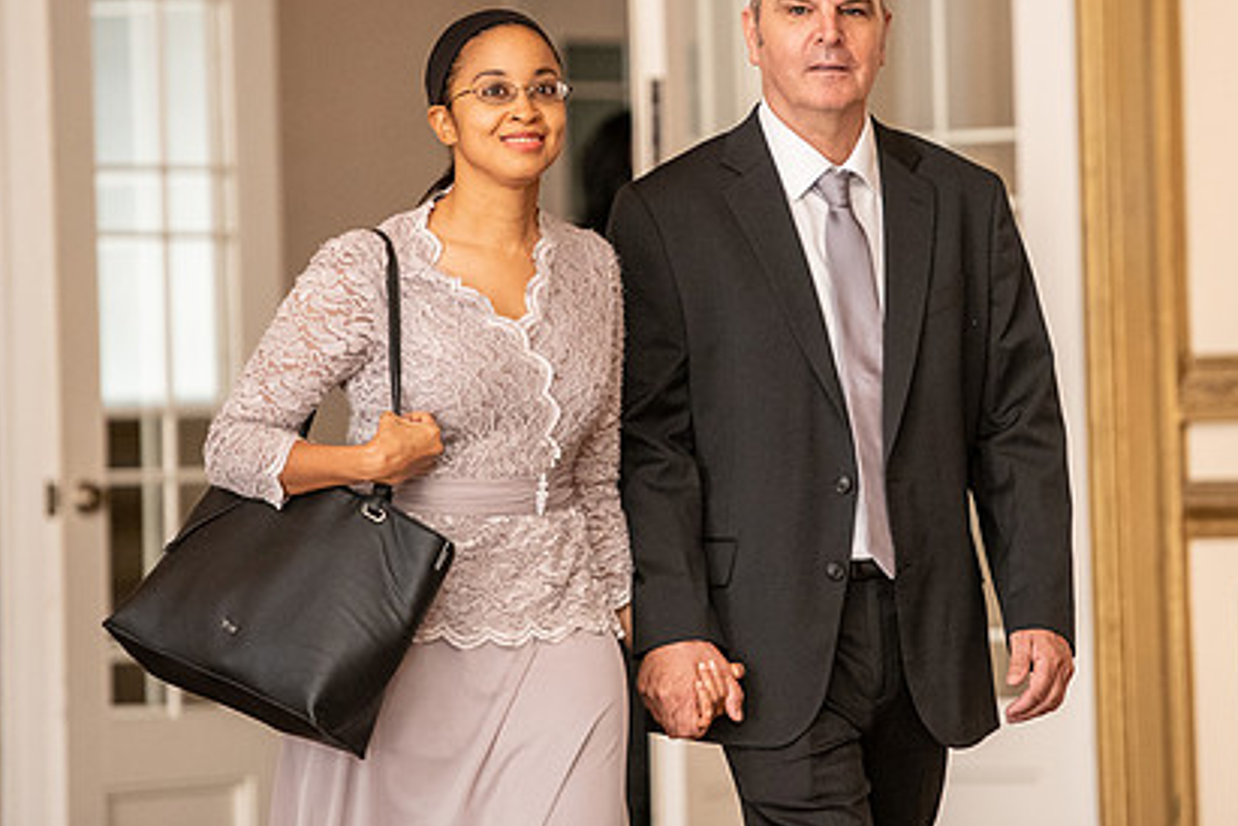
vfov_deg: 5.6
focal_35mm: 247
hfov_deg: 8.3
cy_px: 291
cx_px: 819
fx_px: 8493
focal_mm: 175
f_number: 2.8
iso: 3200
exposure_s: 1/500
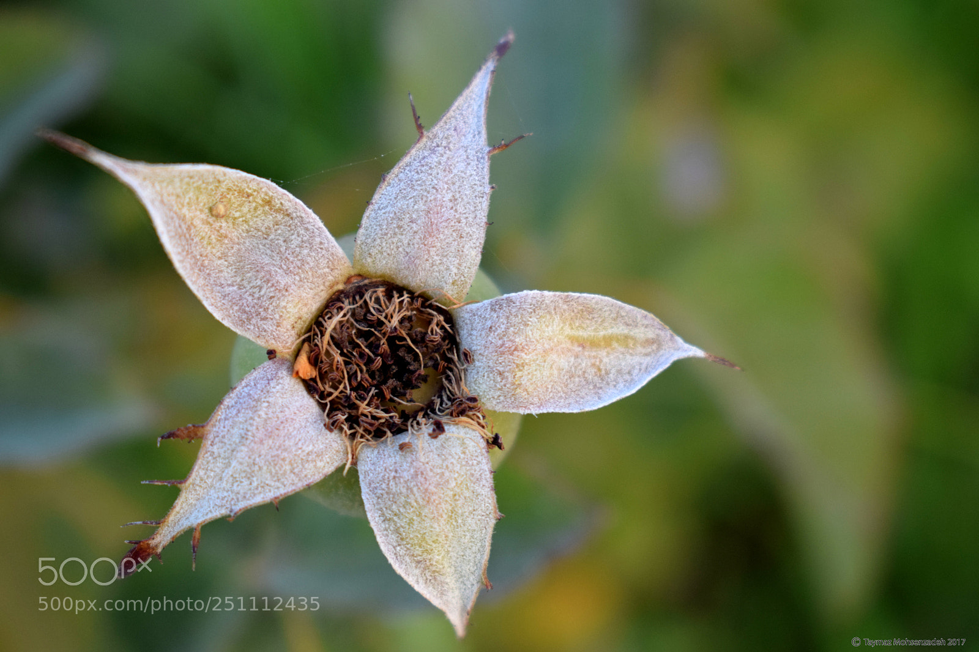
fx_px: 1957
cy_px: 326
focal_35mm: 72
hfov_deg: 28.1
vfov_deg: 18.9
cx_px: 490
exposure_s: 1/160
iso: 640
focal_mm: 48
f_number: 5.6
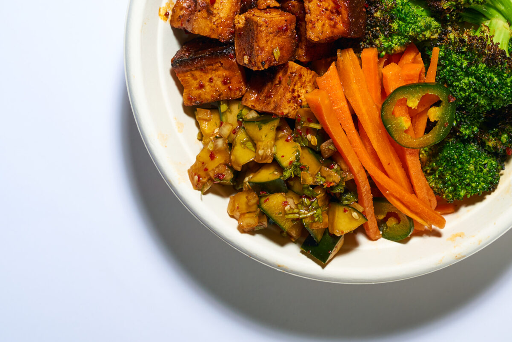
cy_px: 62
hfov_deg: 24.8
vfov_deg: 16.7
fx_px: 1153
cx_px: 372
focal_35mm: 81
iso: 125
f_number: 10
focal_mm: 47.6
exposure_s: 1/125
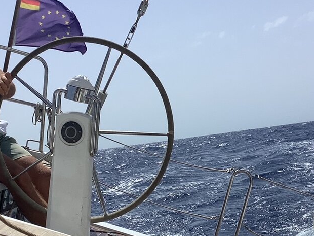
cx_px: 167
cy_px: 155
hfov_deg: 27.8
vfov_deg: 20.9
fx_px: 635
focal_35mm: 70
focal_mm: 3.3
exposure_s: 1/2717
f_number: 2.4
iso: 25
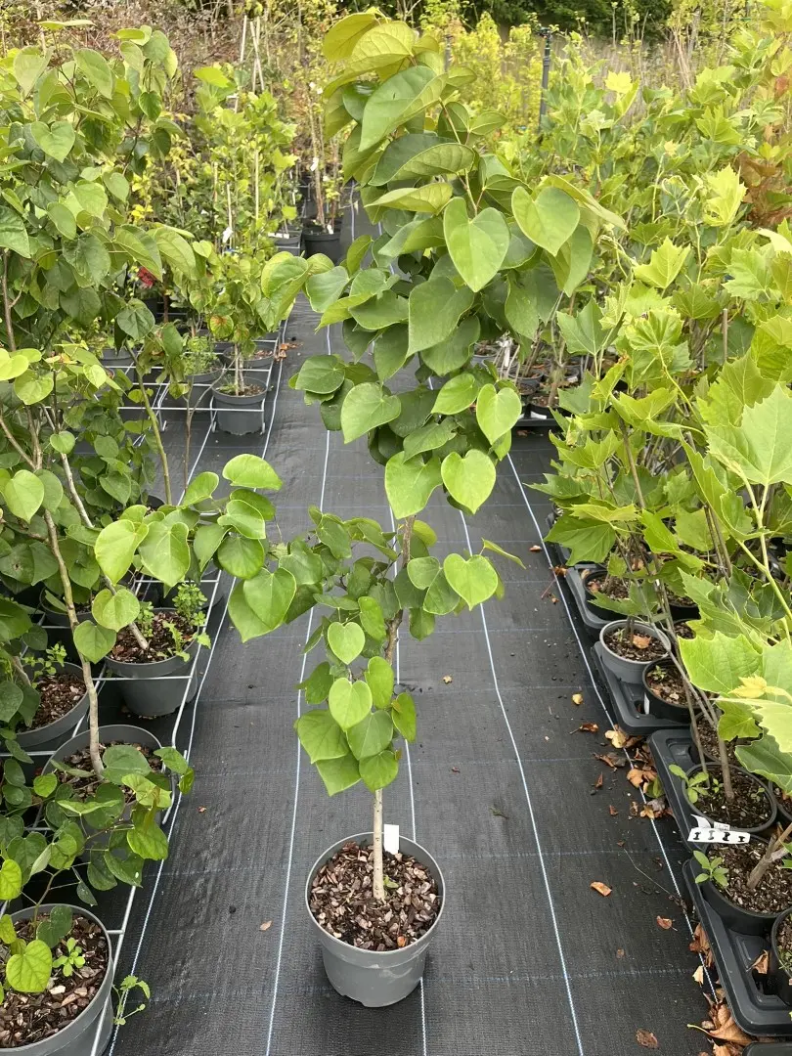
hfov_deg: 53.1
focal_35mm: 26
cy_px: 528
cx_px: 396
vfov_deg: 67.3
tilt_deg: -31.1
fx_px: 793
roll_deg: -1.7
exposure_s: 1/121
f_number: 1.6
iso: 40
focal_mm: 5.1
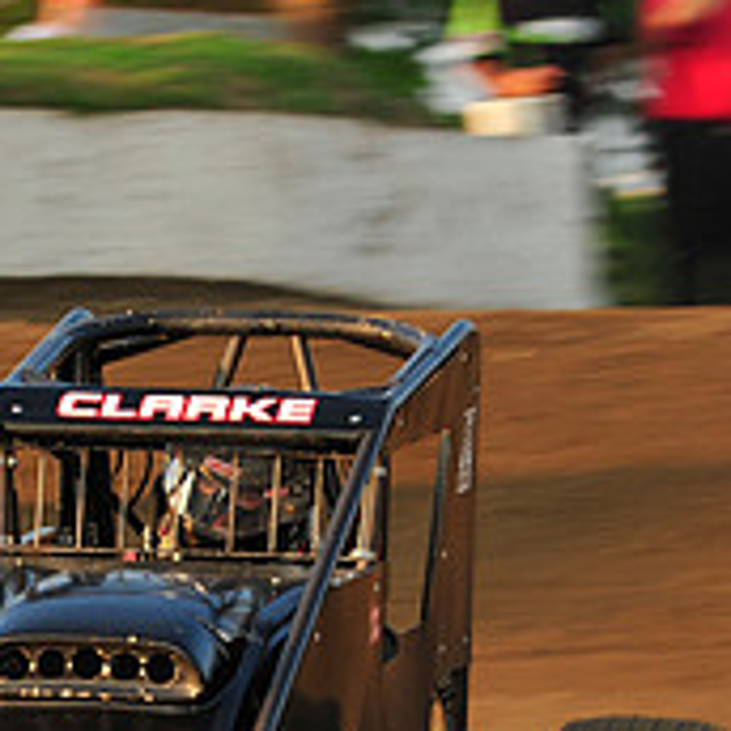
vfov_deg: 4.0
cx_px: 64
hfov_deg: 4.0
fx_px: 10584
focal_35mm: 443
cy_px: 761
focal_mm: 155
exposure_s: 1/320
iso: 400
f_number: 8
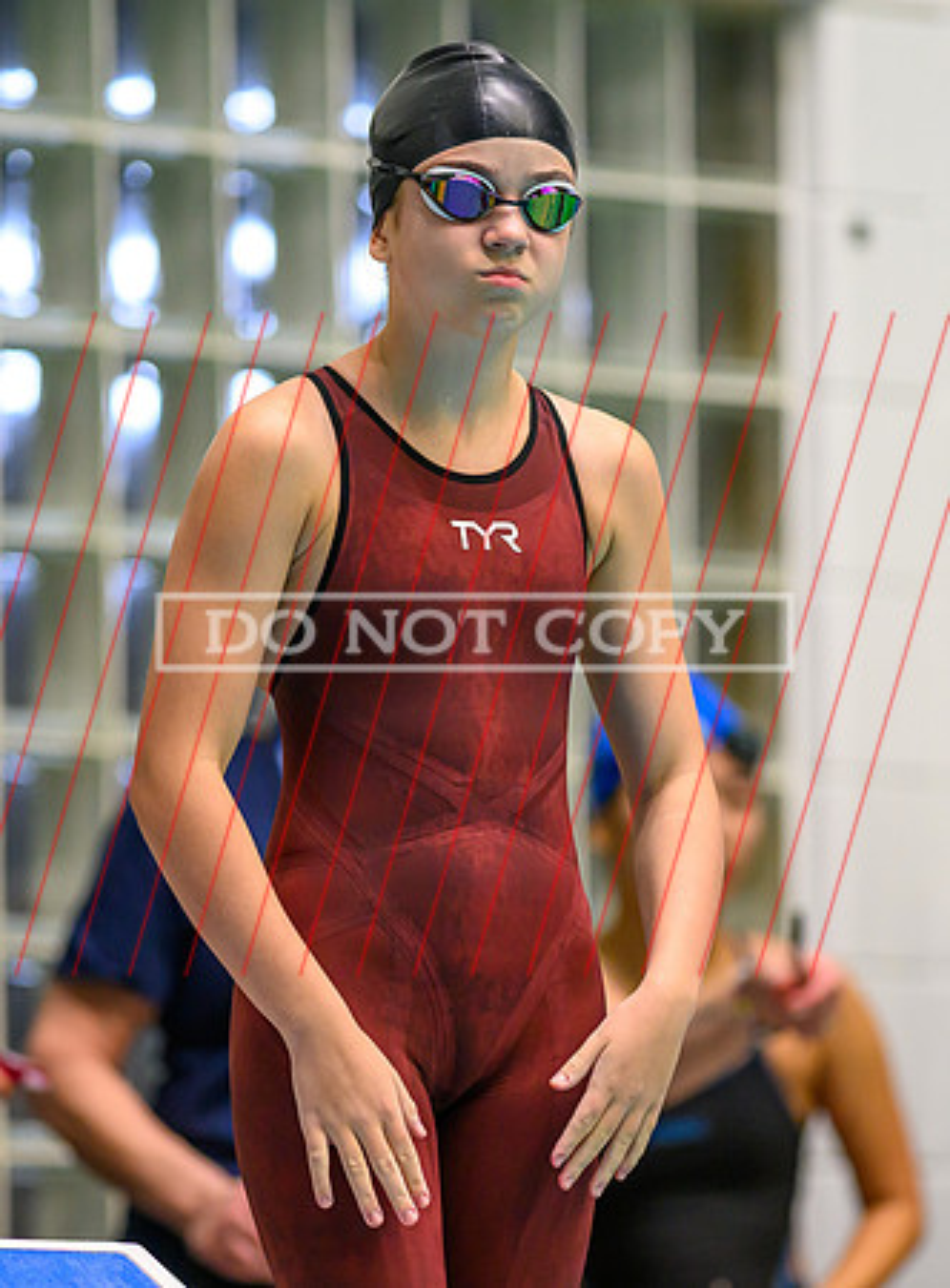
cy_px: 713
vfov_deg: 4.0
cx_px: 464
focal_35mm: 501
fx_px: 18519
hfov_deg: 2.9
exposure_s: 1/1000
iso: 2500
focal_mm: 300
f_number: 2.8
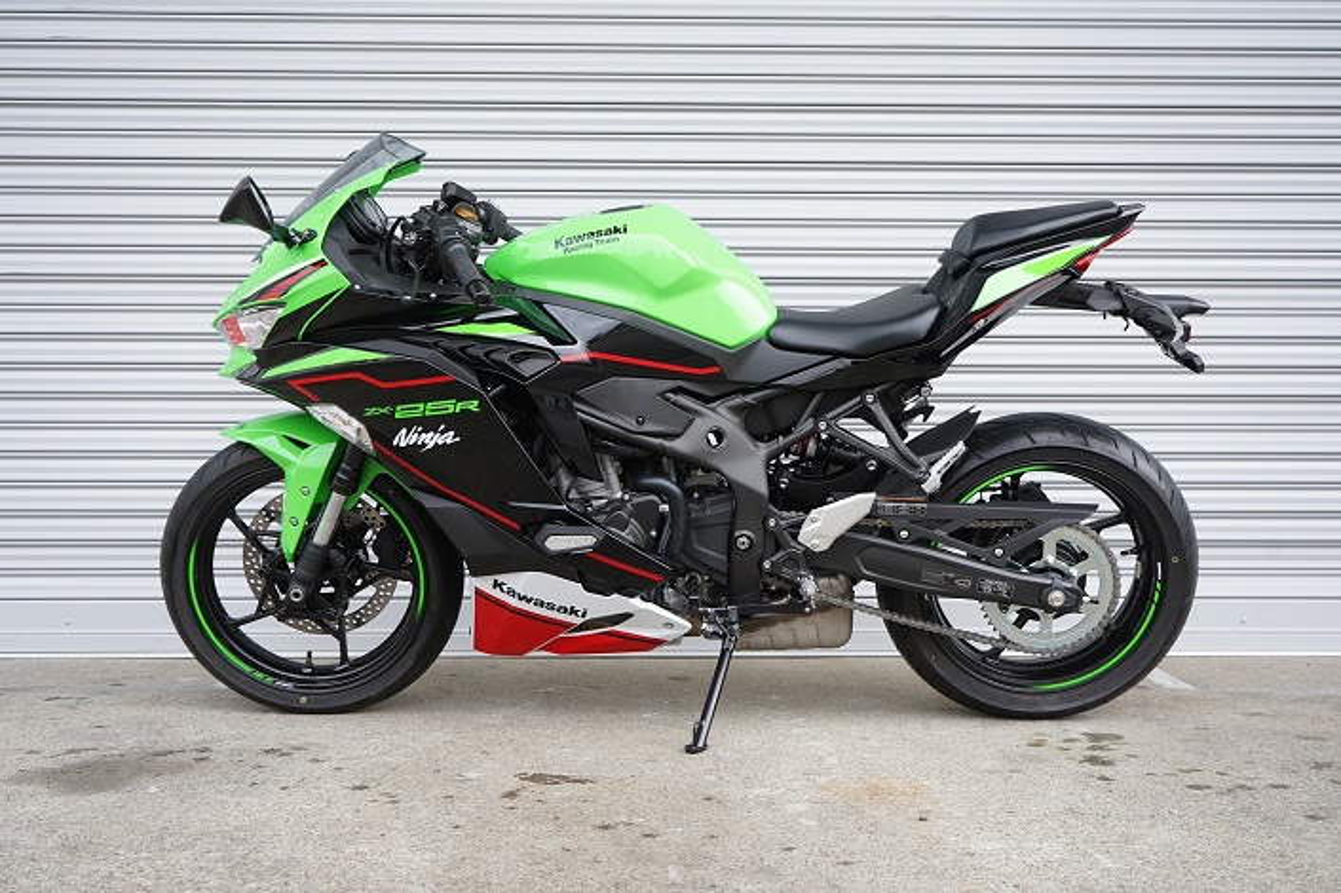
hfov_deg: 51.9
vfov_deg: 35.9
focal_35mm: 37
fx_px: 1378
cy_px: 446
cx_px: 670
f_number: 5.6
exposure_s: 1/40
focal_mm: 37
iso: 125
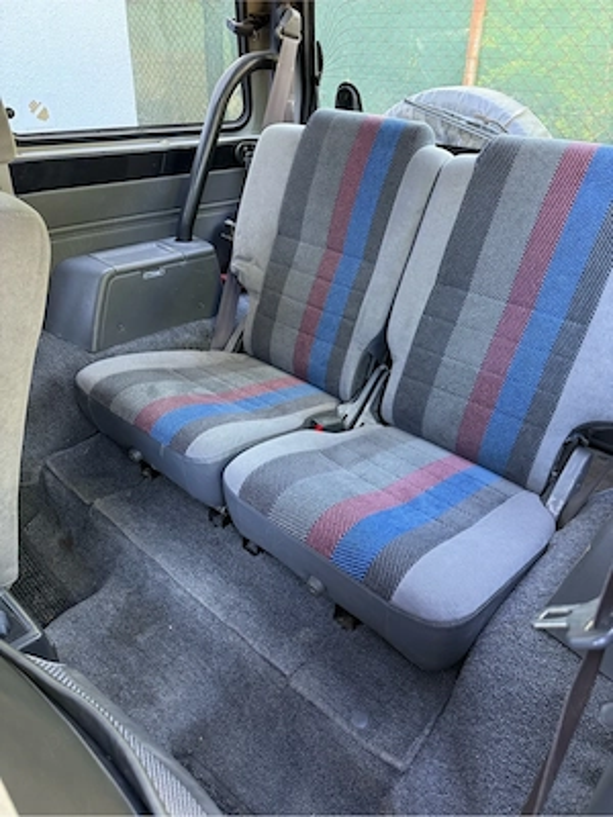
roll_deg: -2.5
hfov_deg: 56.8
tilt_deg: -30.8
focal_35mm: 24
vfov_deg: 71.6
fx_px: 567
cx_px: 306
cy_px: 408
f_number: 1.78
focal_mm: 6.76
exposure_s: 1/76
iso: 200
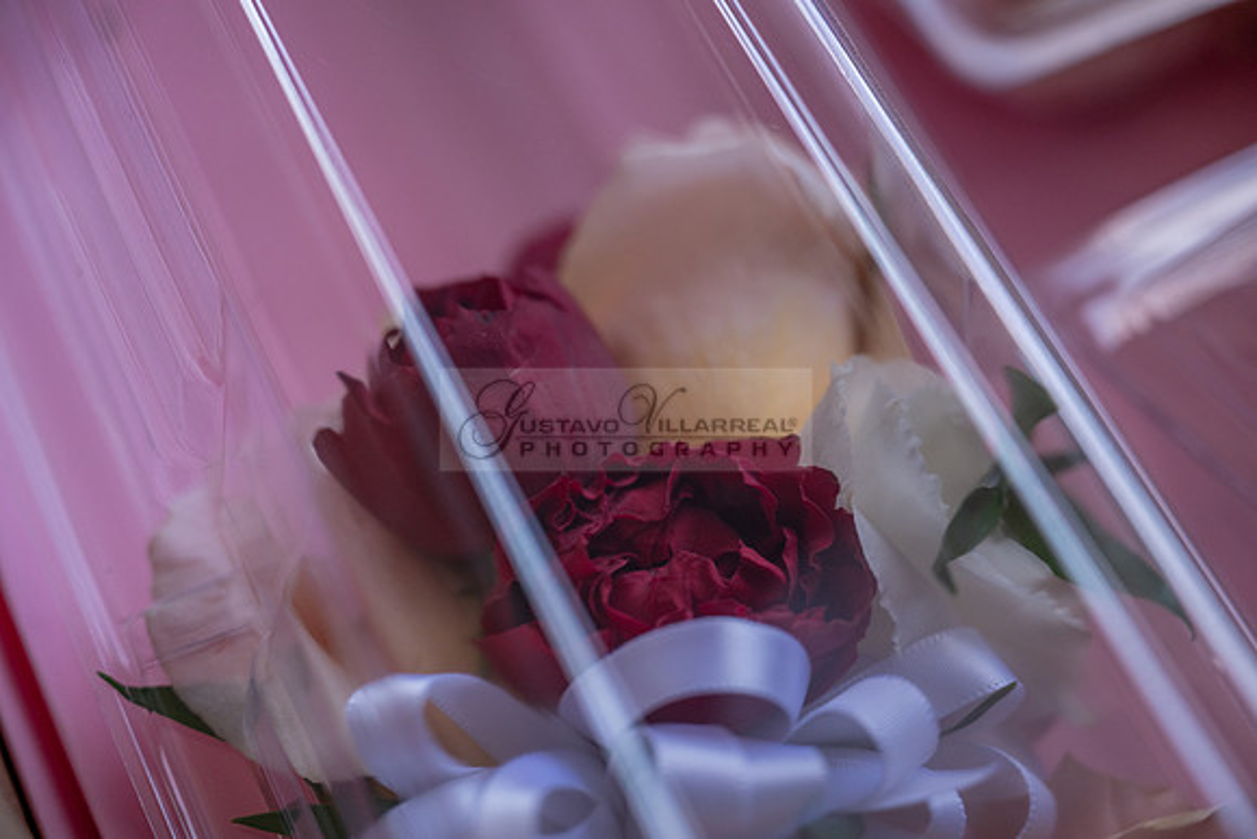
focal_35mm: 70
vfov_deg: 19.5
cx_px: 628
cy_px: 420
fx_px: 2445
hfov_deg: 28.8
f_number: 2.8
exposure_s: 1/250
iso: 640
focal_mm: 70
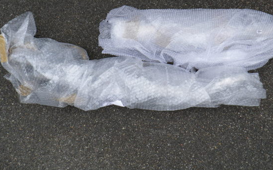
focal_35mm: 43
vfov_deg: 29.7
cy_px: 57
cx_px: 143
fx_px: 320
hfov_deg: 46.2
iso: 64
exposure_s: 1/320
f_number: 3.8
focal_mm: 6.2
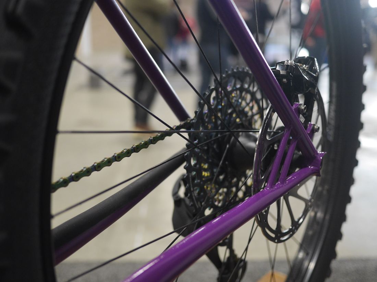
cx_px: 188
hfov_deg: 46.8
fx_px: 436
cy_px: 141
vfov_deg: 36.0
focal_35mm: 40
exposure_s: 1/125
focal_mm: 20
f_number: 1.7
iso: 800
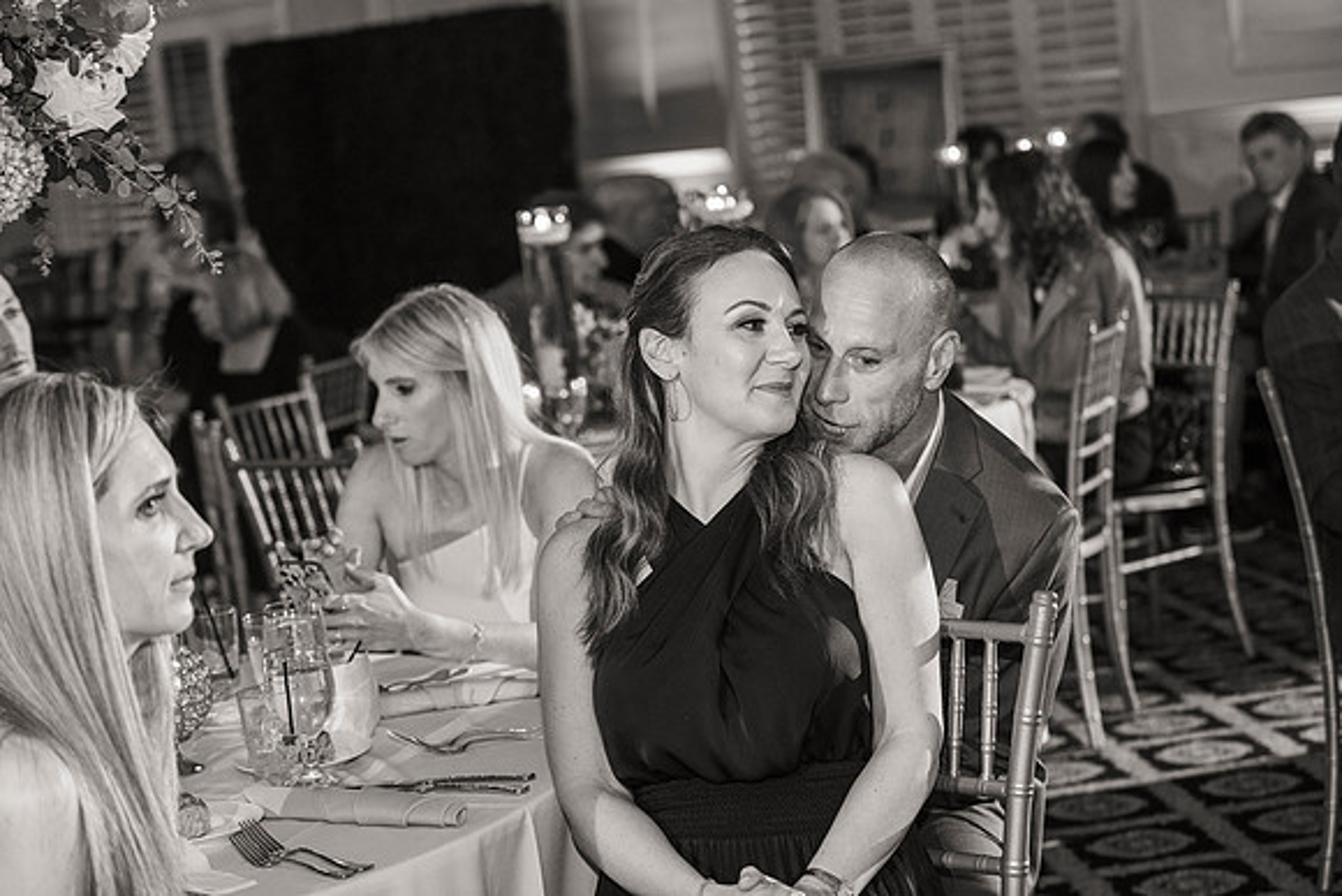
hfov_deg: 26.3
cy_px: 435
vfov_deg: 17.7
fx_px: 2875
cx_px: 690
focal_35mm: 77
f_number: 4
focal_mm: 75
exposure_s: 1/125
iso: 1000
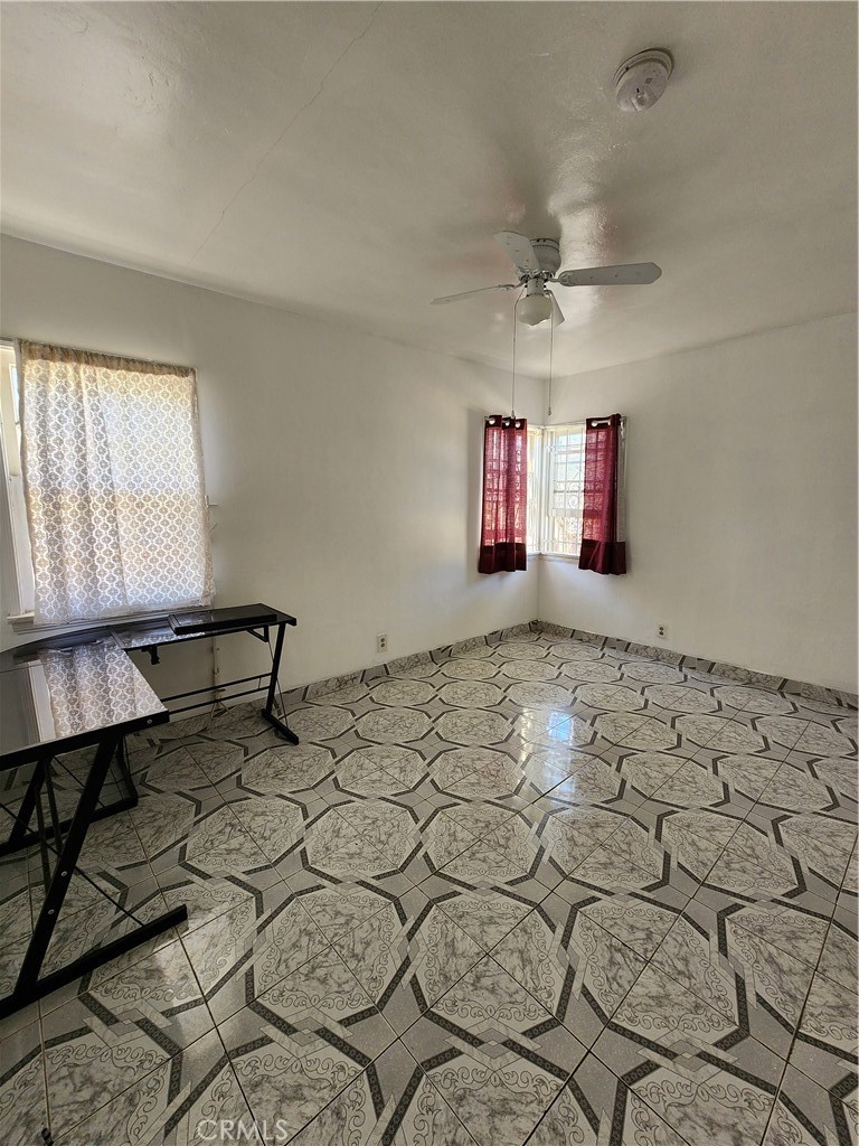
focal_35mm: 13
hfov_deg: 89.9
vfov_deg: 106.2
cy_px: 573
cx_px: 430
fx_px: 430
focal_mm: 2.2
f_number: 2.2
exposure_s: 1/60
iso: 160
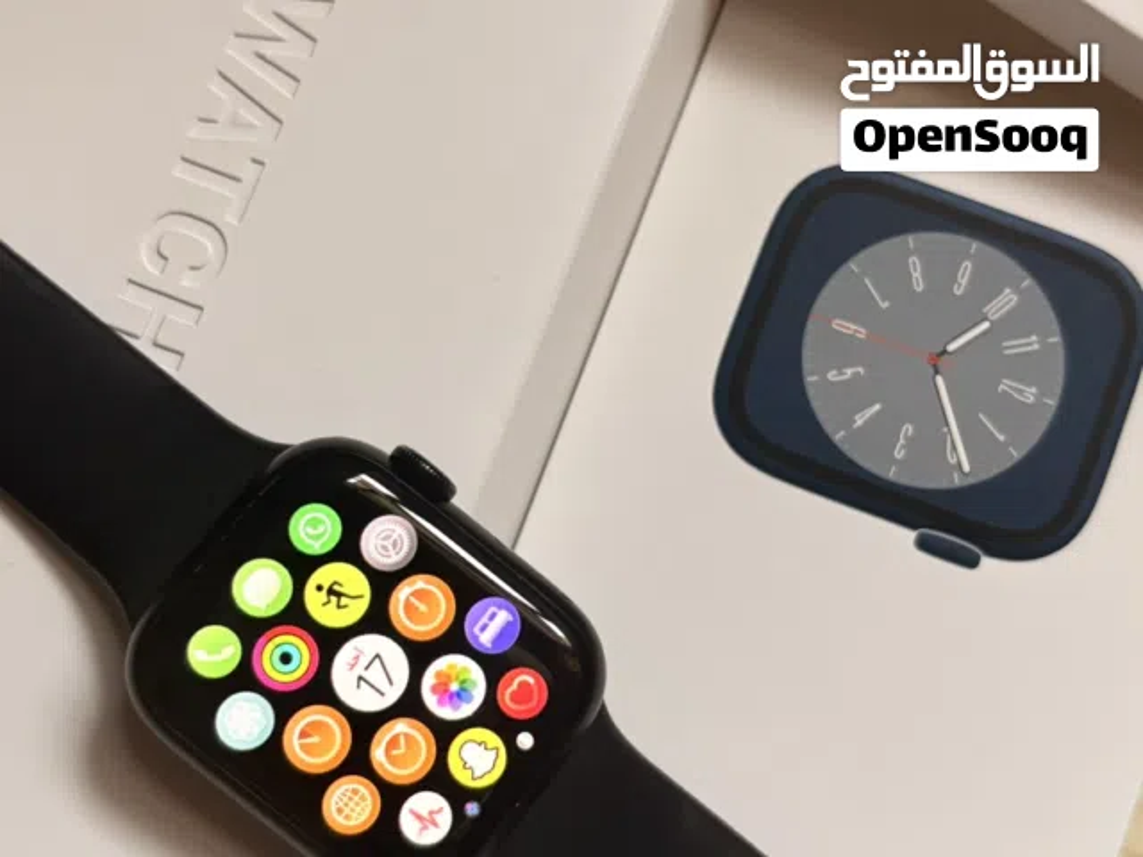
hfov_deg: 67.3
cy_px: 428
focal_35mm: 26
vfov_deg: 53.1
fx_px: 859
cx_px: 572
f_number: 1.6
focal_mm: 5.96
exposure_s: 1/60
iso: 320
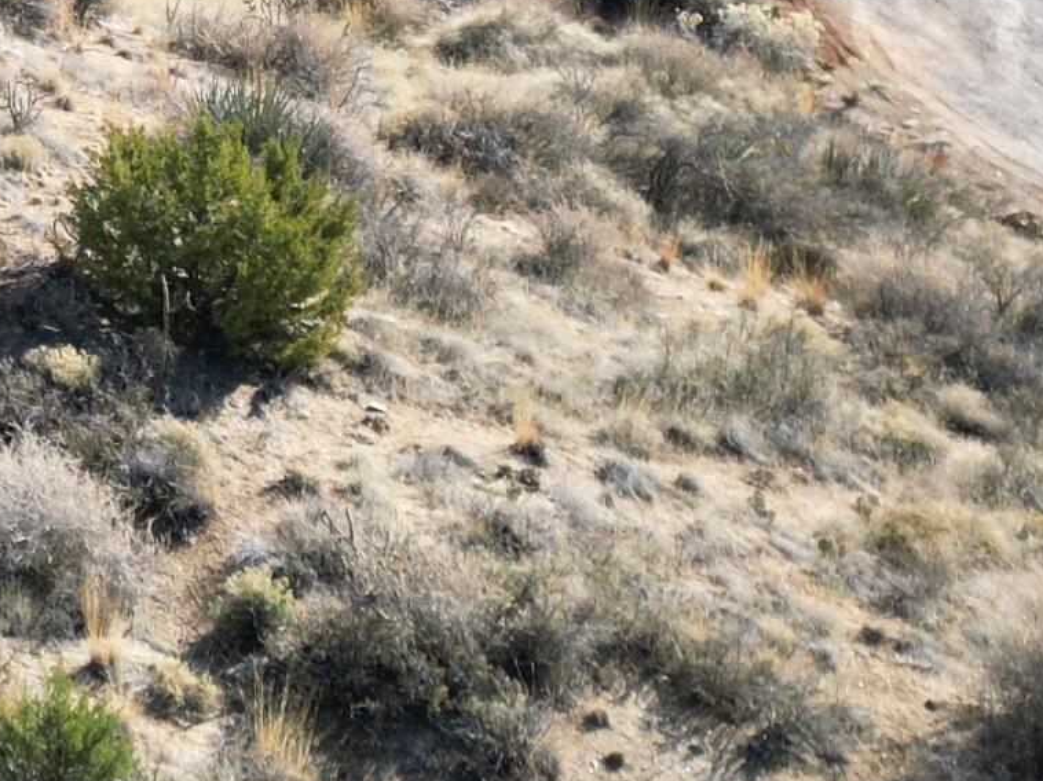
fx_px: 2861
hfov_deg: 17.2
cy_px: -496
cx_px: -798
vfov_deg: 14.2
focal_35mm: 95
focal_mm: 6.72
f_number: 1.7
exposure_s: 1/1250
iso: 120
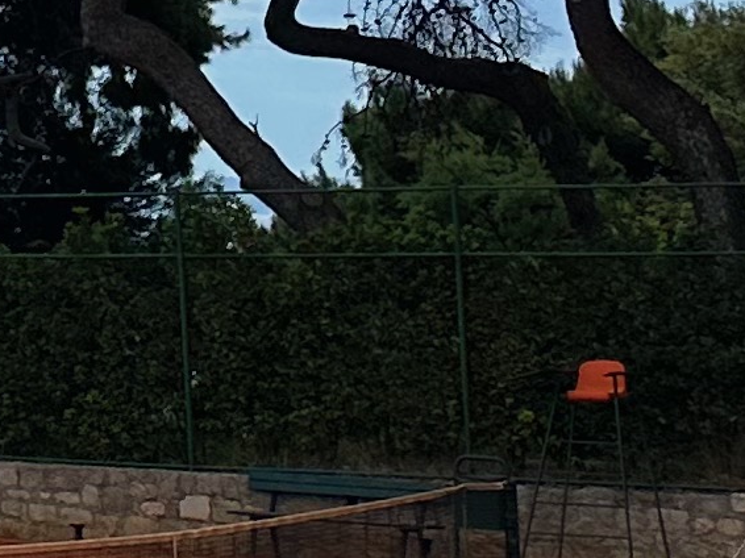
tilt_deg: +7.1
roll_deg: -0.2
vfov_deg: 8.5
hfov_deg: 9.7
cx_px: -1260
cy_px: -229
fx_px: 3679
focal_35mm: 171
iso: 80
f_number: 1.78
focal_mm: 6.86
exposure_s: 1/12048
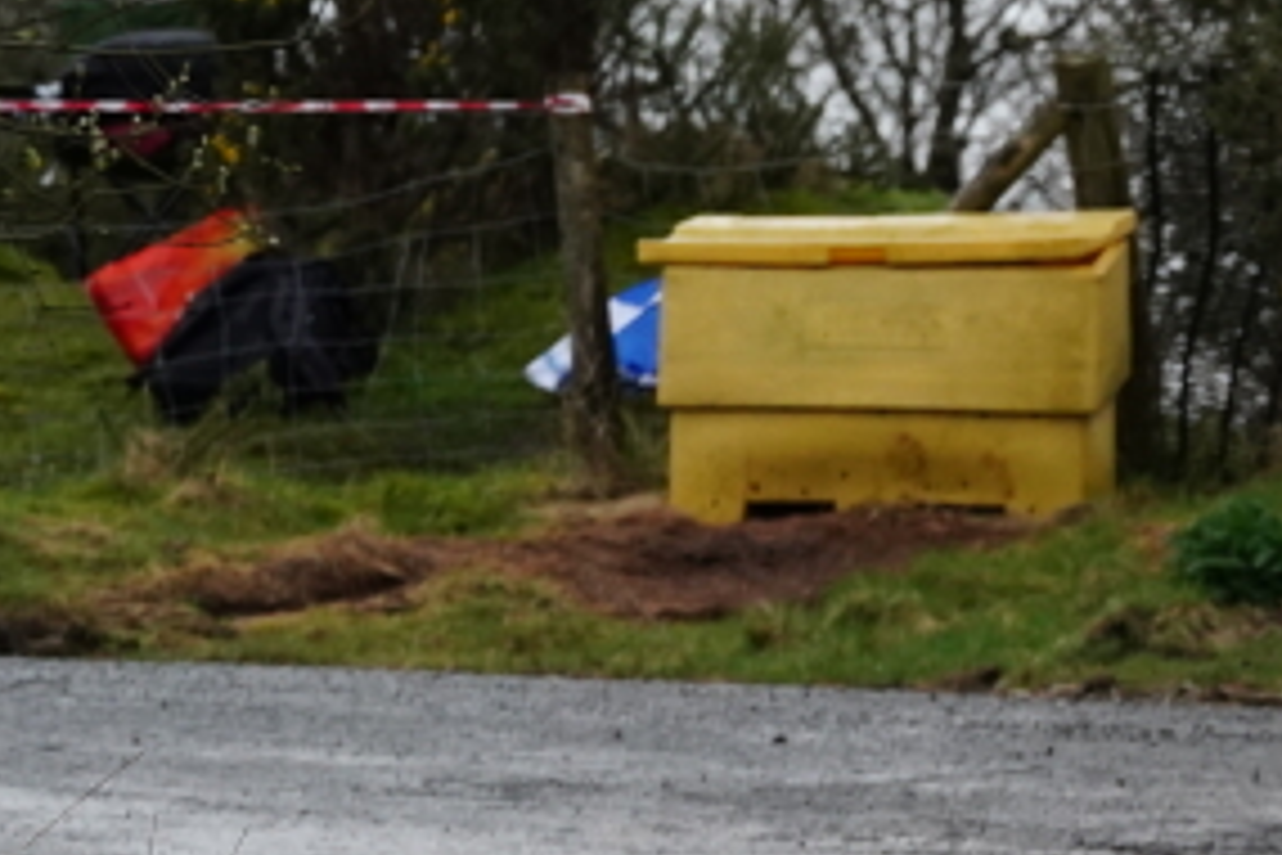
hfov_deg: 4.2
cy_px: 1026
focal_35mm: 493
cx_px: 1961
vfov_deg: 2.8
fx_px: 17555
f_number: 8
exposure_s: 1/400
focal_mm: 156
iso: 2000
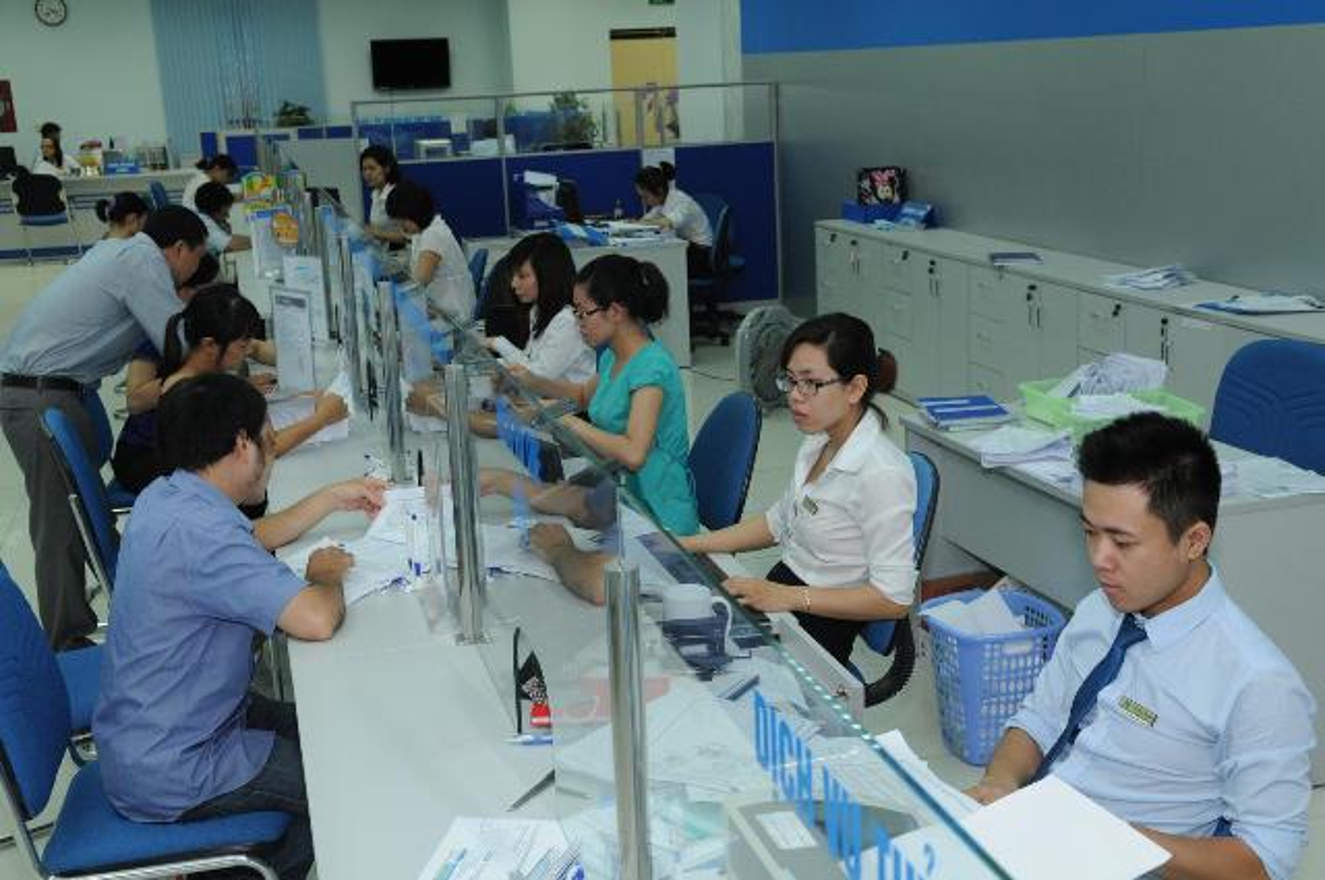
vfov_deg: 29.8
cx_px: 662
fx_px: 1654
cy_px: 440
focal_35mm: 45
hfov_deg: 43.7
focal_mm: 30
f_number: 5
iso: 640
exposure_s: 1/60
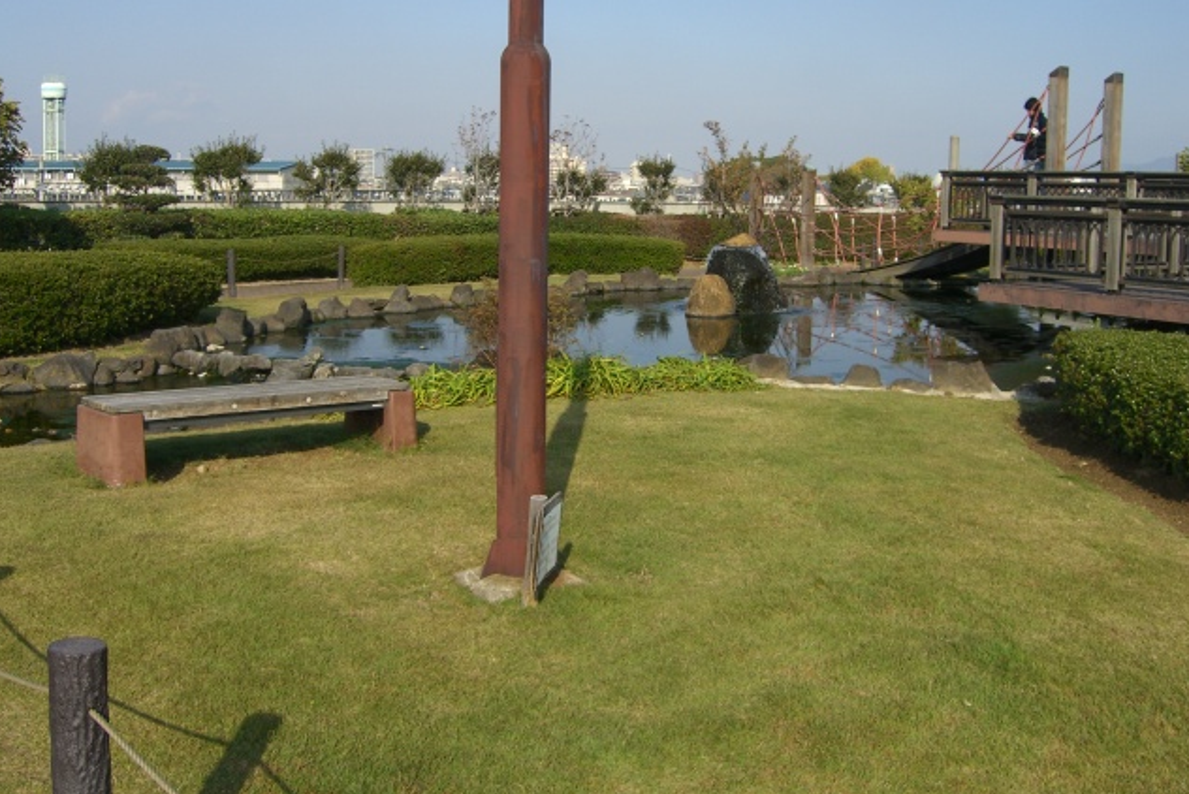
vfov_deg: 33.4
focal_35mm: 40
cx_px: 598
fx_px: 1322
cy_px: 346
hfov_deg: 48.4
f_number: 8
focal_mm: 7.9
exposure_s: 1/160
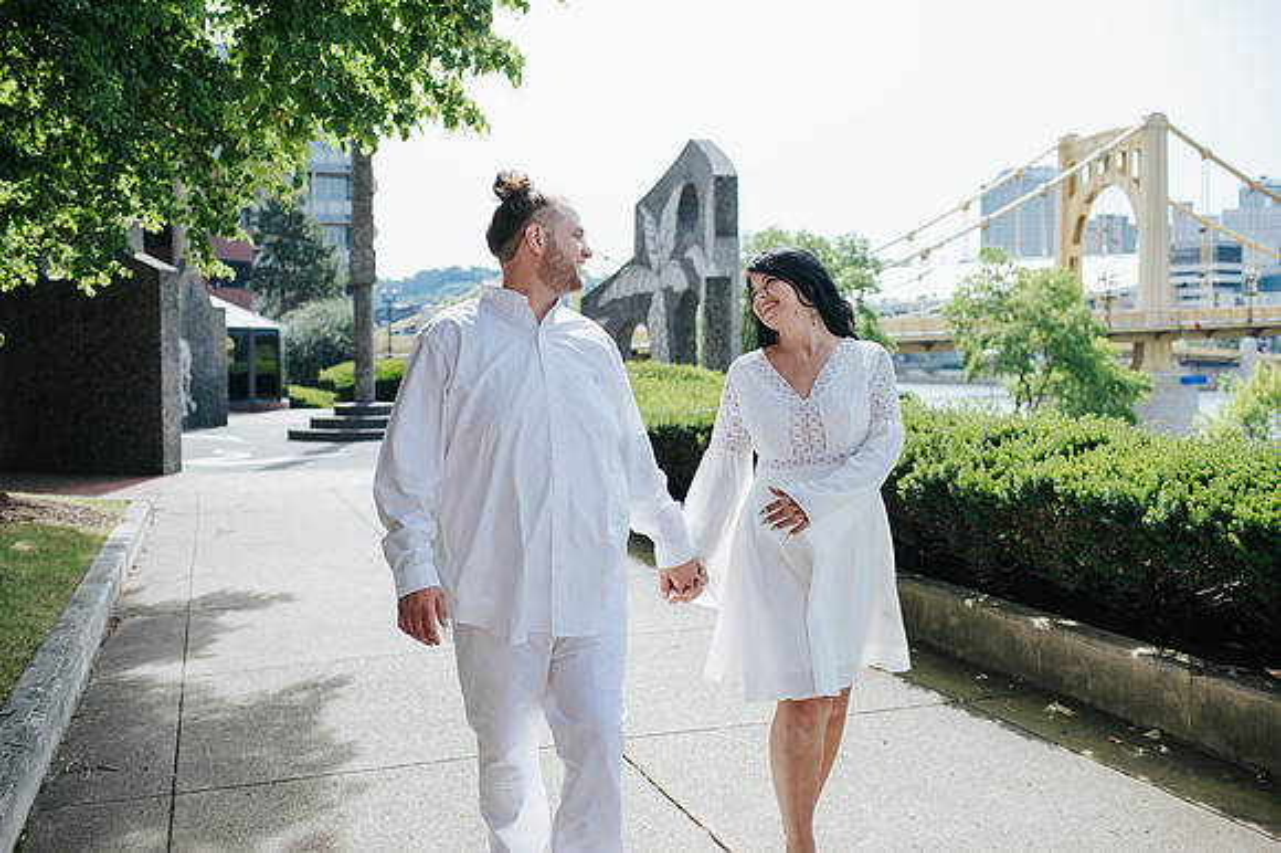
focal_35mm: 35
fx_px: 1258
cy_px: 422
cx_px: 647
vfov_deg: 37.4
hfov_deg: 54.0
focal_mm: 35
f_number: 3.2
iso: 100
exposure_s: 1/1000
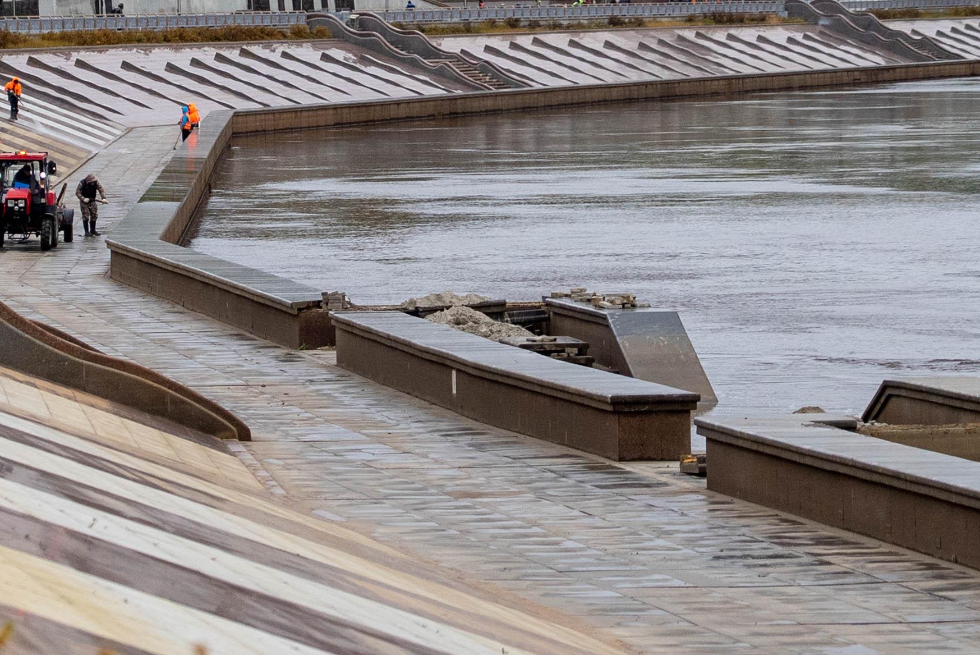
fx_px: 6809
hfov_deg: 8.2
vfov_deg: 5.5
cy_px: 205
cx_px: 457
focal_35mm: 250
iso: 1250
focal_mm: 103
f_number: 4
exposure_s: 1/640
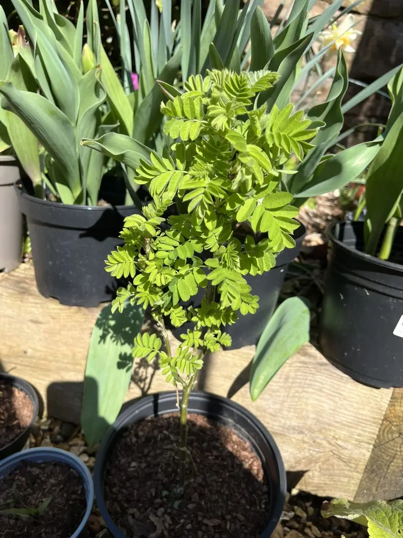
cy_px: 269
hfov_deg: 53.1
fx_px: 404
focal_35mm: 26
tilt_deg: -24.0
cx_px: 202
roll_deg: -8.3
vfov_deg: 67.3
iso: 50
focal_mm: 5.1
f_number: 1.6
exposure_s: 1/2062
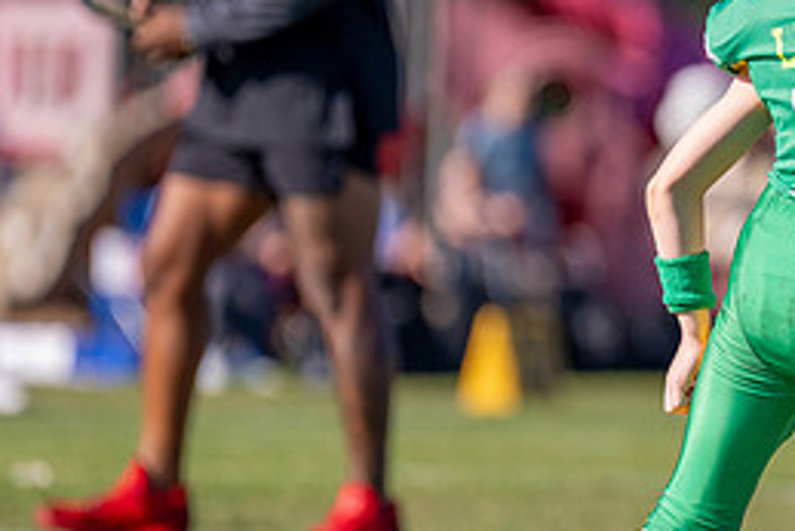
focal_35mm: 601
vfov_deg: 2.3
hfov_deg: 3.4
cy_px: 194
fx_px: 13279
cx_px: 873
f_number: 2.8
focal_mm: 200
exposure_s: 1/4000
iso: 250
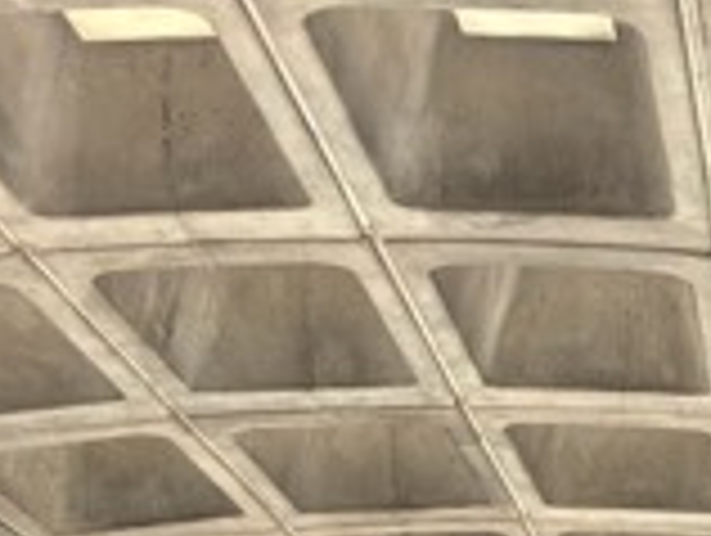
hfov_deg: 13.2
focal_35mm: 148
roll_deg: -0.6
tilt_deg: +4.8
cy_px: 867
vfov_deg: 9.7
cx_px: 603
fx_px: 3044
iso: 200
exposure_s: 1/40
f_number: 1.6
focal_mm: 5.96
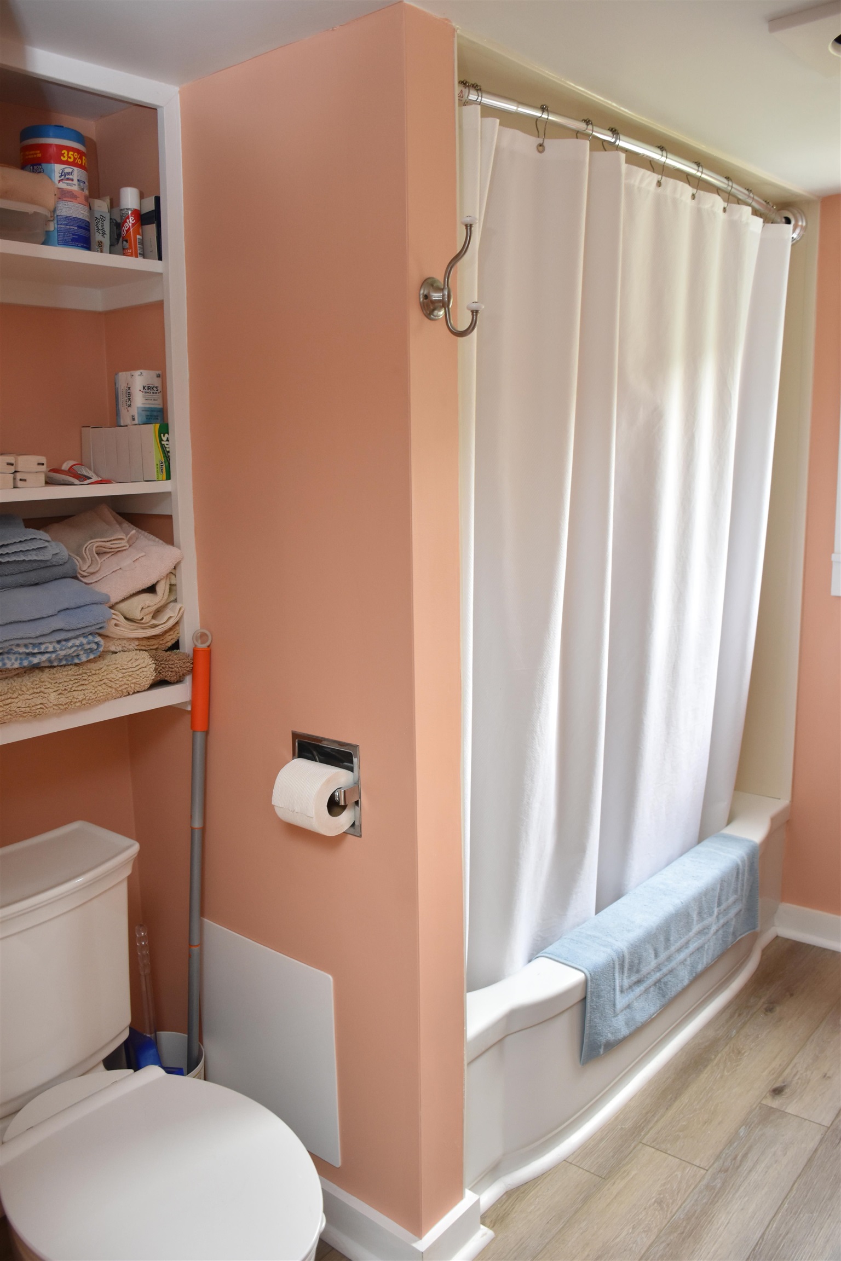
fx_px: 1051
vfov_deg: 61.9
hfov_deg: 43.6
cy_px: 630
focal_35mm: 30
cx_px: 420
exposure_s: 1/60
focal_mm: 20
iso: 560
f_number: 4
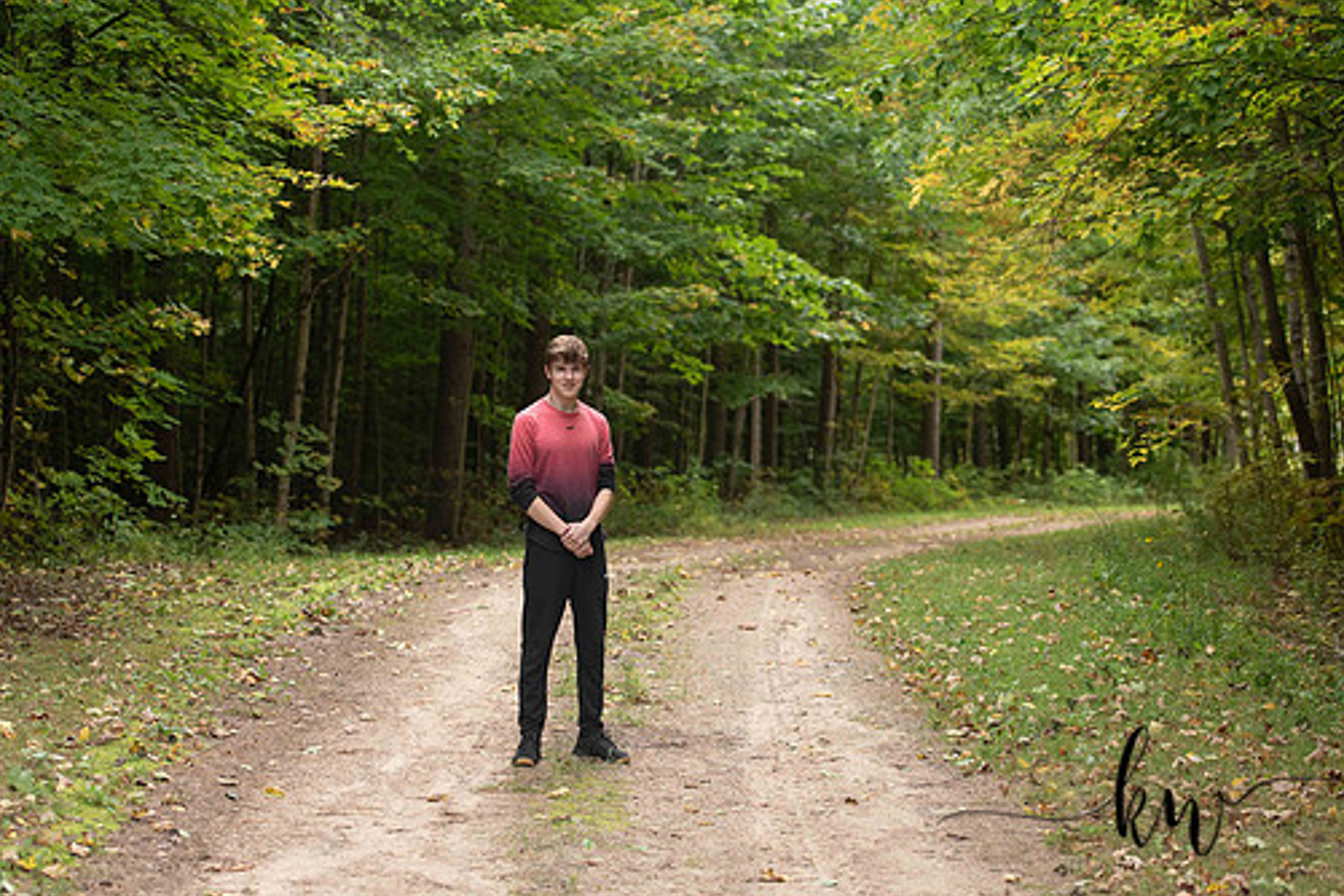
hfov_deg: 25.1
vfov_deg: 16.9
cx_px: 644
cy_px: 449
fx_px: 3024
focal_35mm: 81
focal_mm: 70
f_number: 2.8
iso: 500
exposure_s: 1/320
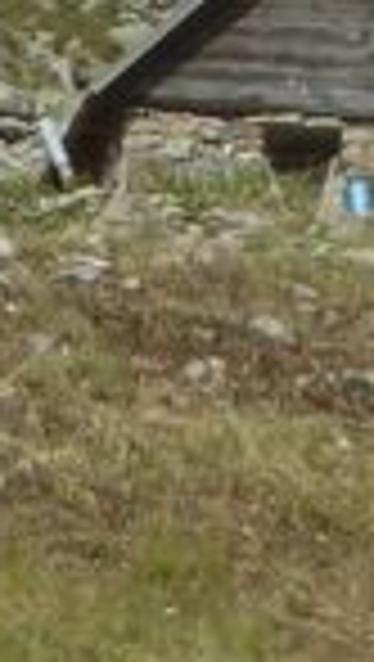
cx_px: -626
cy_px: 338
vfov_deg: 1.3
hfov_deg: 0.7
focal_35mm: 1650
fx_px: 29007
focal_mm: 45.7
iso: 80
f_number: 4.8
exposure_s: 1/400
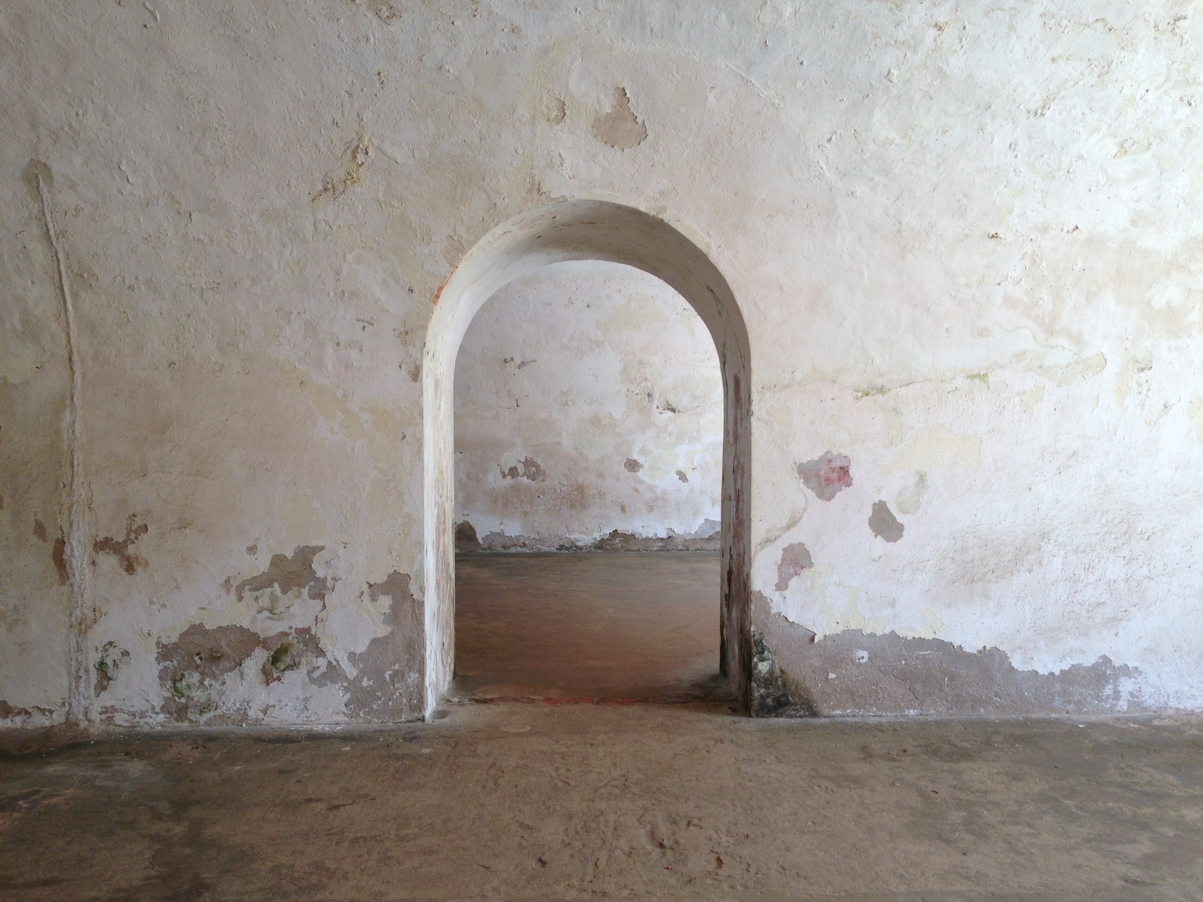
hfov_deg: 55.4
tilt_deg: +0.2
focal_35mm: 33
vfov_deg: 42.9
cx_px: 602
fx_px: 1147
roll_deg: -0.3
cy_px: 451
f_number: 2.4
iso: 64
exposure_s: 1/60
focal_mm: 4.12
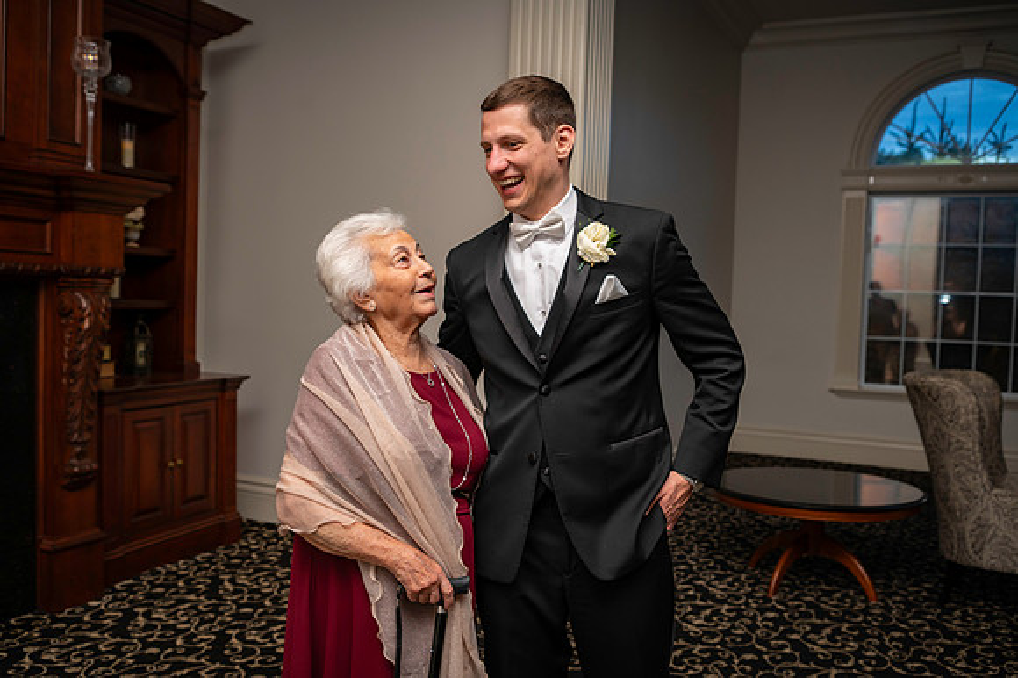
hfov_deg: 55.8
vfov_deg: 38.8
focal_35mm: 34
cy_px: 339
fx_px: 961
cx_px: 509
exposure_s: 1/125
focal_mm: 34
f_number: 4.5
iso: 800
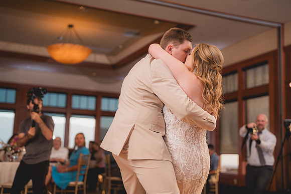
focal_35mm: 50
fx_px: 404
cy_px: 97
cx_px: 146
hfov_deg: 39.6
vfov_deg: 27.0
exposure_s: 1/250
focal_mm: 50
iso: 125
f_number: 1.8
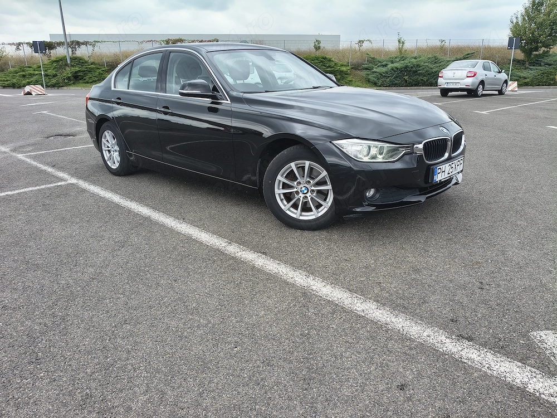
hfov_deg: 67.3
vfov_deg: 53.1
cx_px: 278
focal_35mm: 26
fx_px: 418
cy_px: 209
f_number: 1.8
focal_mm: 4.81
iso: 102
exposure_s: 1/874
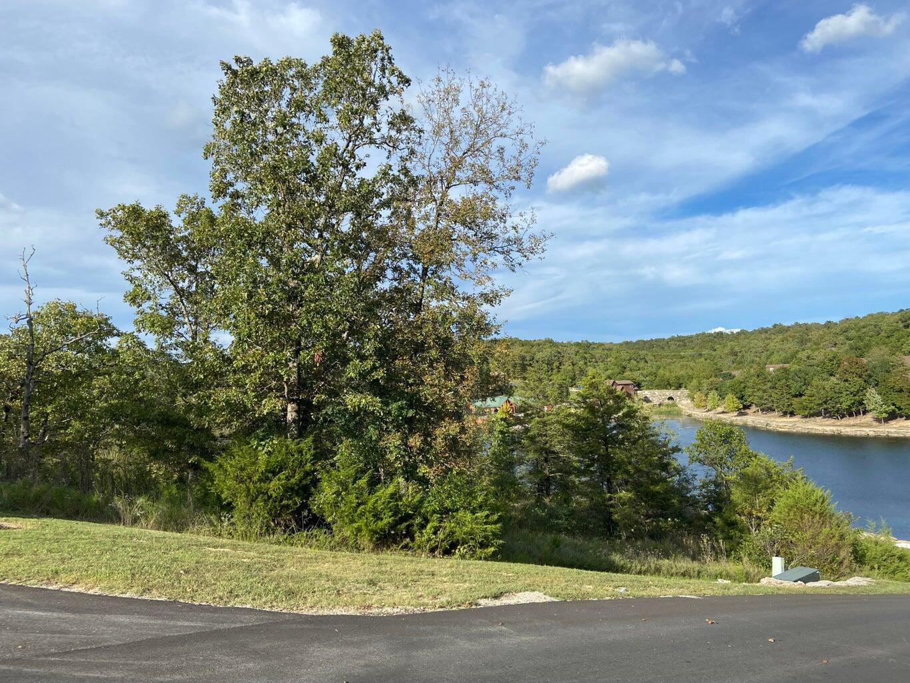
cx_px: 455
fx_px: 684
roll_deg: +2.0
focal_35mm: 26
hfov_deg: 67.3
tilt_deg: +5.1
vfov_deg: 53.1
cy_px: 342
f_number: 1.8
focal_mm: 4.25
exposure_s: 1/2358
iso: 32
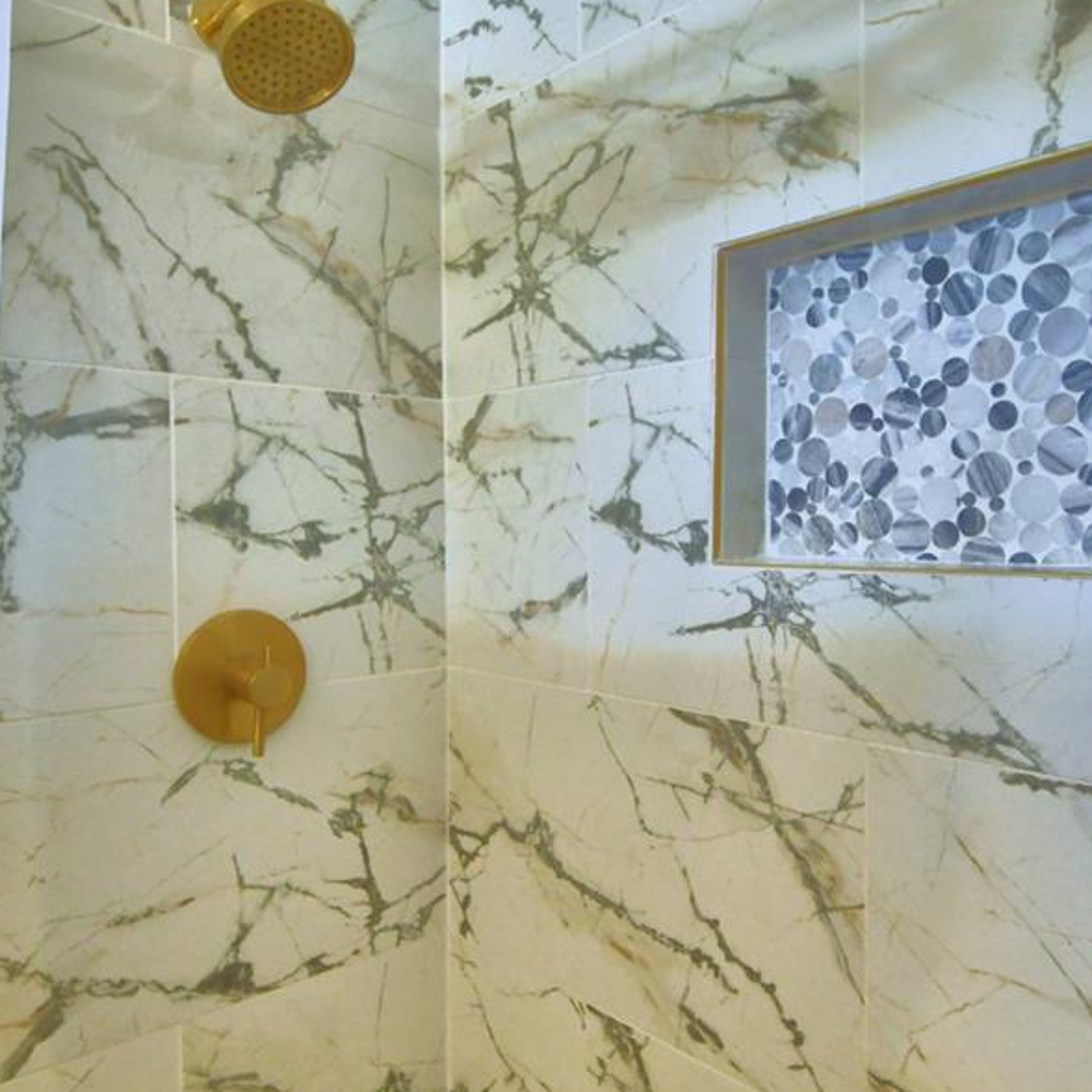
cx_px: 583
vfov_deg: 60.9
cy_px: 537
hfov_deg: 60.9
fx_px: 928
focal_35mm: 26
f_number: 4.5
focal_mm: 10
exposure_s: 1/30
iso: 720
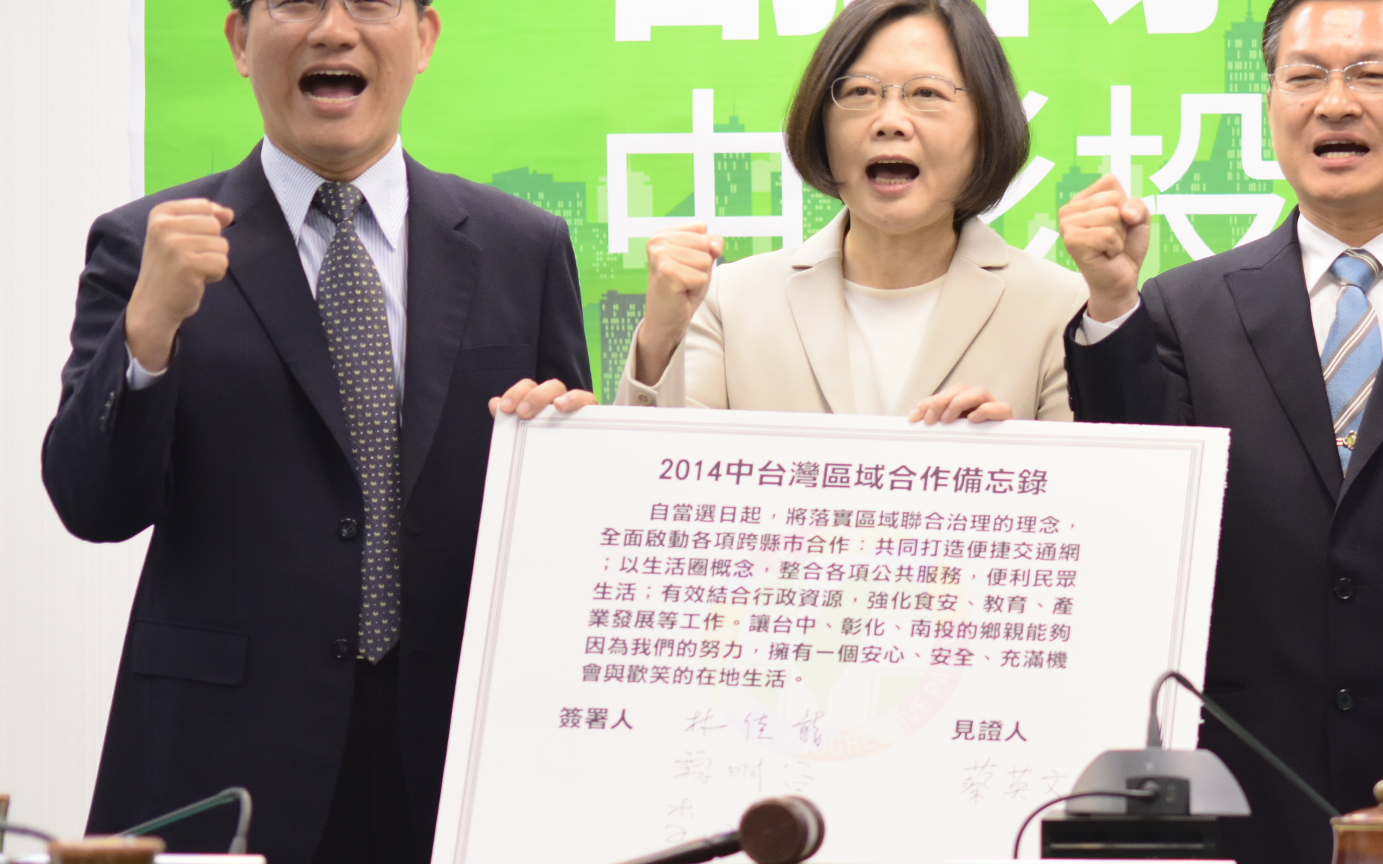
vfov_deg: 6.2
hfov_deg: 9.9
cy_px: 527
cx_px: 1099
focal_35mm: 212
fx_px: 7990
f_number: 3.5
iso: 1600
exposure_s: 1/320
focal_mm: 105
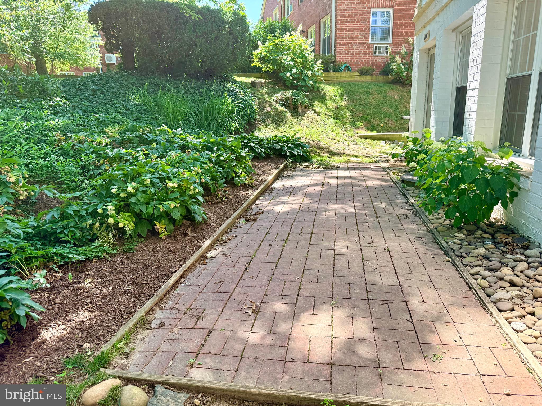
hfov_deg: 71.6
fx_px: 376
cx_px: 271
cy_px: 203
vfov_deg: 56.8
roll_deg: +1.5
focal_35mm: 24
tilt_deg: -12.8
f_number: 1.78
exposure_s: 1/627
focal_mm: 6.76
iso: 100
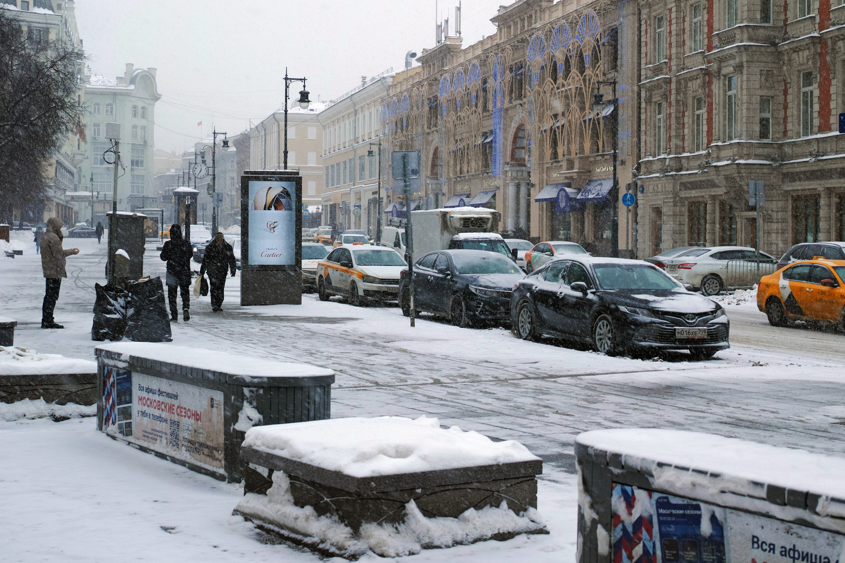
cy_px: 243
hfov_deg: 36.2
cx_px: 466
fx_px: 1291
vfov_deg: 24.6
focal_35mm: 55
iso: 100
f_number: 4.5
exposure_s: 1/125
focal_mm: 30
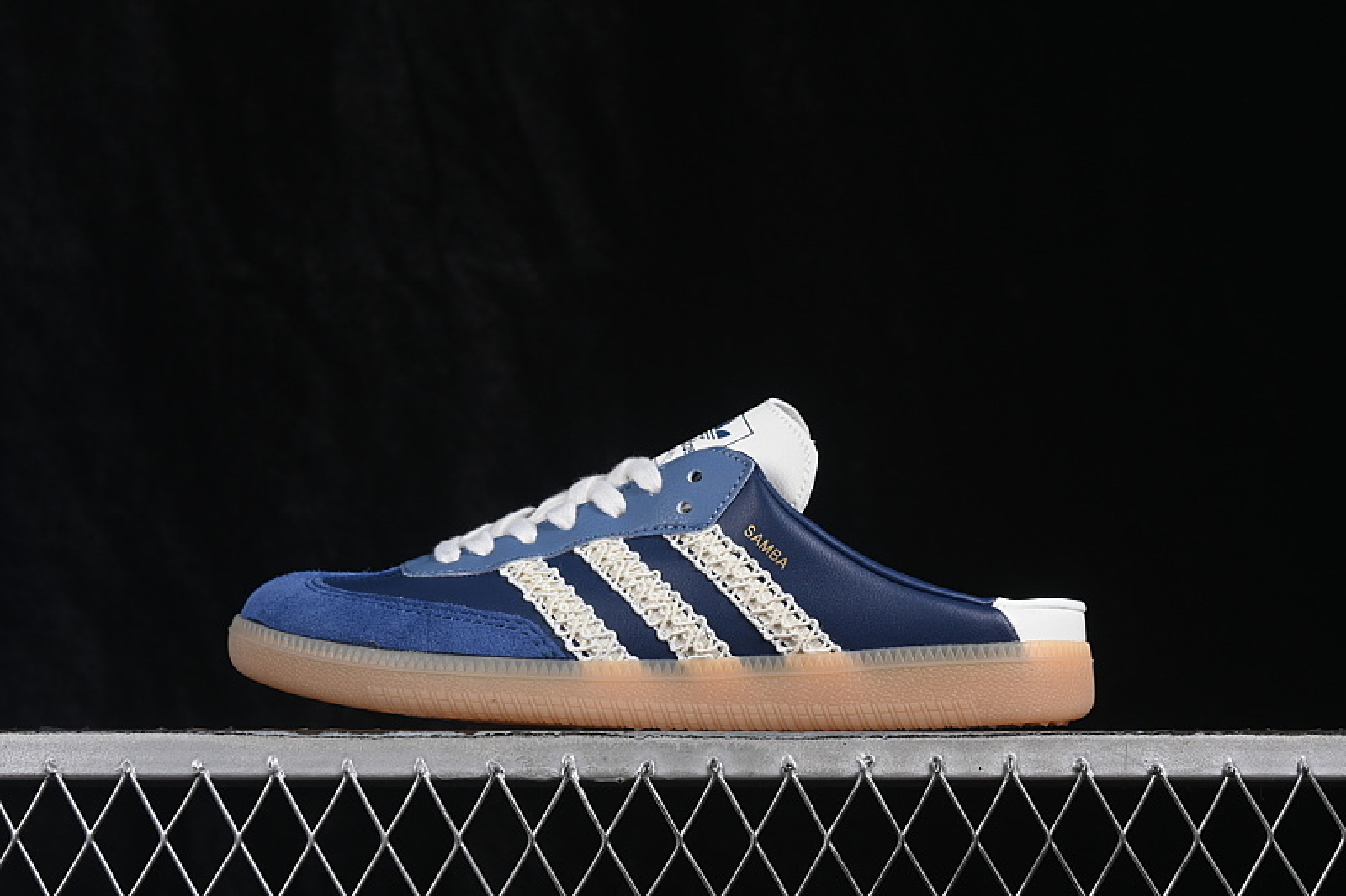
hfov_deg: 27.0
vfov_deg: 18.2
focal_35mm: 75
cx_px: 673
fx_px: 2803
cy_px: 448
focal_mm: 50
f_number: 8
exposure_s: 1/80
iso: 160
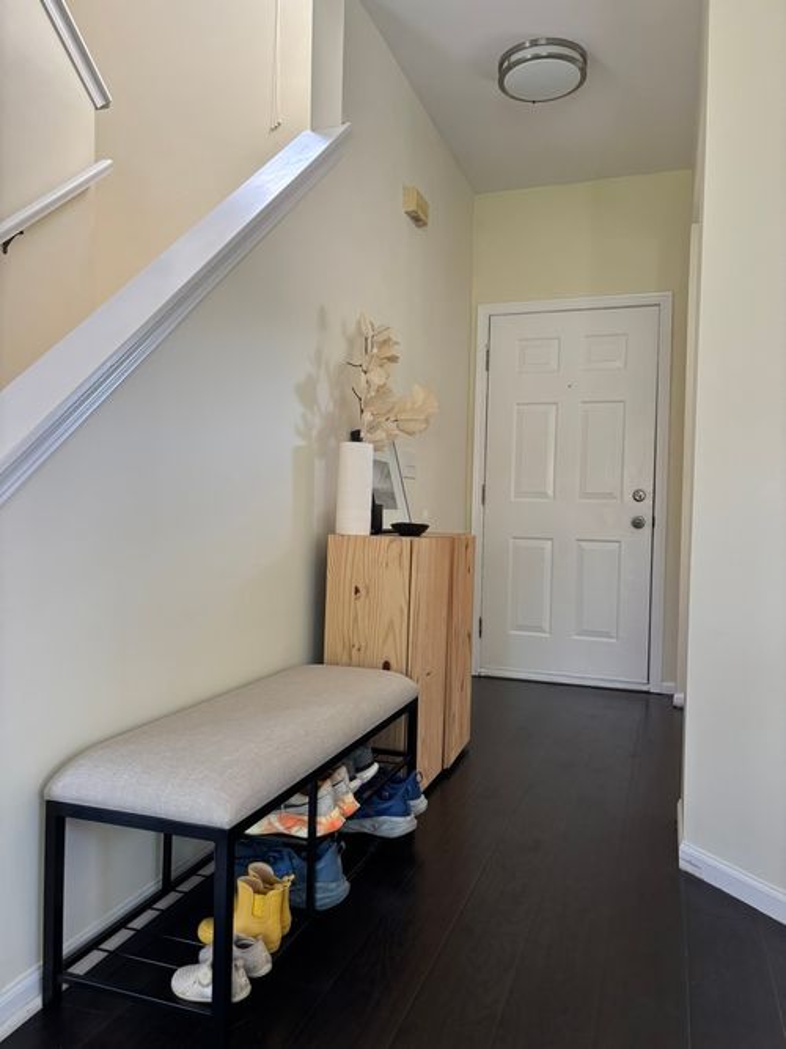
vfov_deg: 67.3
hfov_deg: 53.0
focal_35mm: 26
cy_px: 524
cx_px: 393
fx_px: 787
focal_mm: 5.96
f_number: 1.6
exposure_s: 1/80
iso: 125
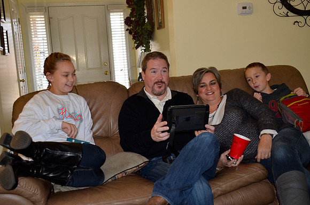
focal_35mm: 39
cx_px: 155
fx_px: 335
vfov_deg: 34.1
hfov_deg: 49.6
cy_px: 102
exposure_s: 1/60
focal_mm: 26
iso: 800
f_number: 4
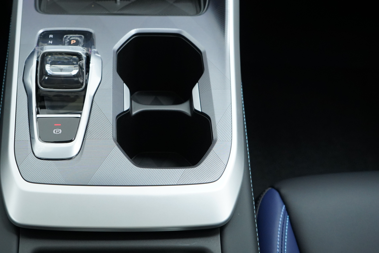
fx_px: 611
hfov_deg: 34.2
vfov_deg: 23.3
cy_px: 96
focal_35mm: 58
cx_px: 131
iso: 2500
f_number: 5.6
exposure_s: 1/60
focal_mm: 42
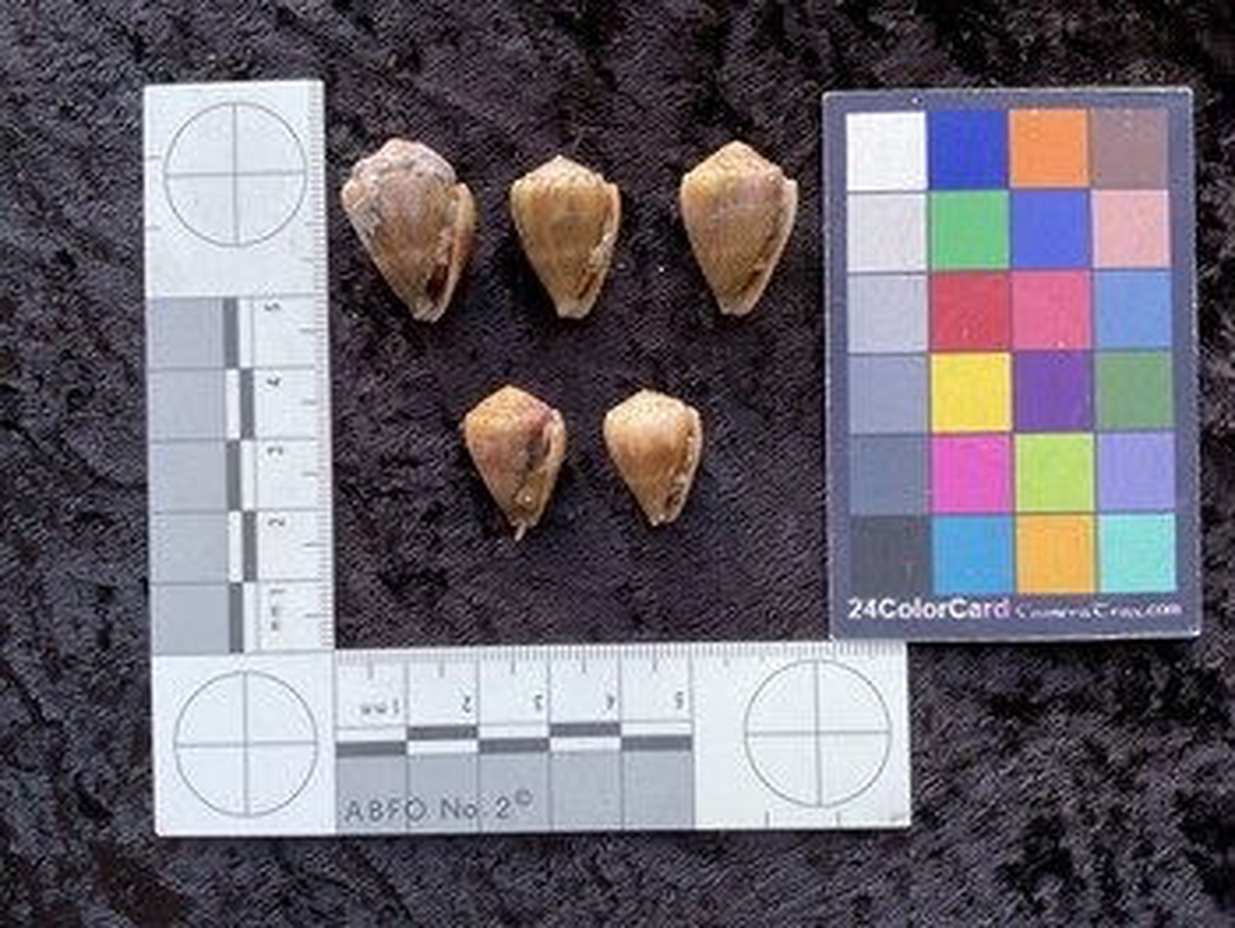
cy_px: 464
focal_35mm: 29
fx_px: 1035
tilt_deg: -89.5
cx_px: 618
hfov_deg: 61.6
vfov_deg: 48.3
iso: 50
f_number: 1.8
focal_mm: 3
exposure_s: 1/120
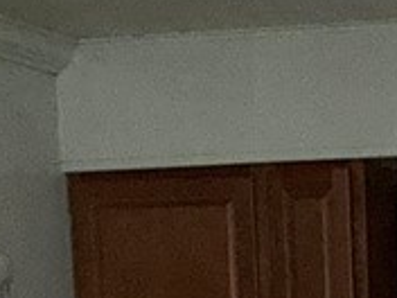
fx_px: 1869
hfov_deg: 11.7
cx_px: 550
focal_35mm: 163
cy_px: 801
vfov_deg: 8.1
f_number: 1.8
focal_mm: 3
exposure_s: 1/51
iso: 64
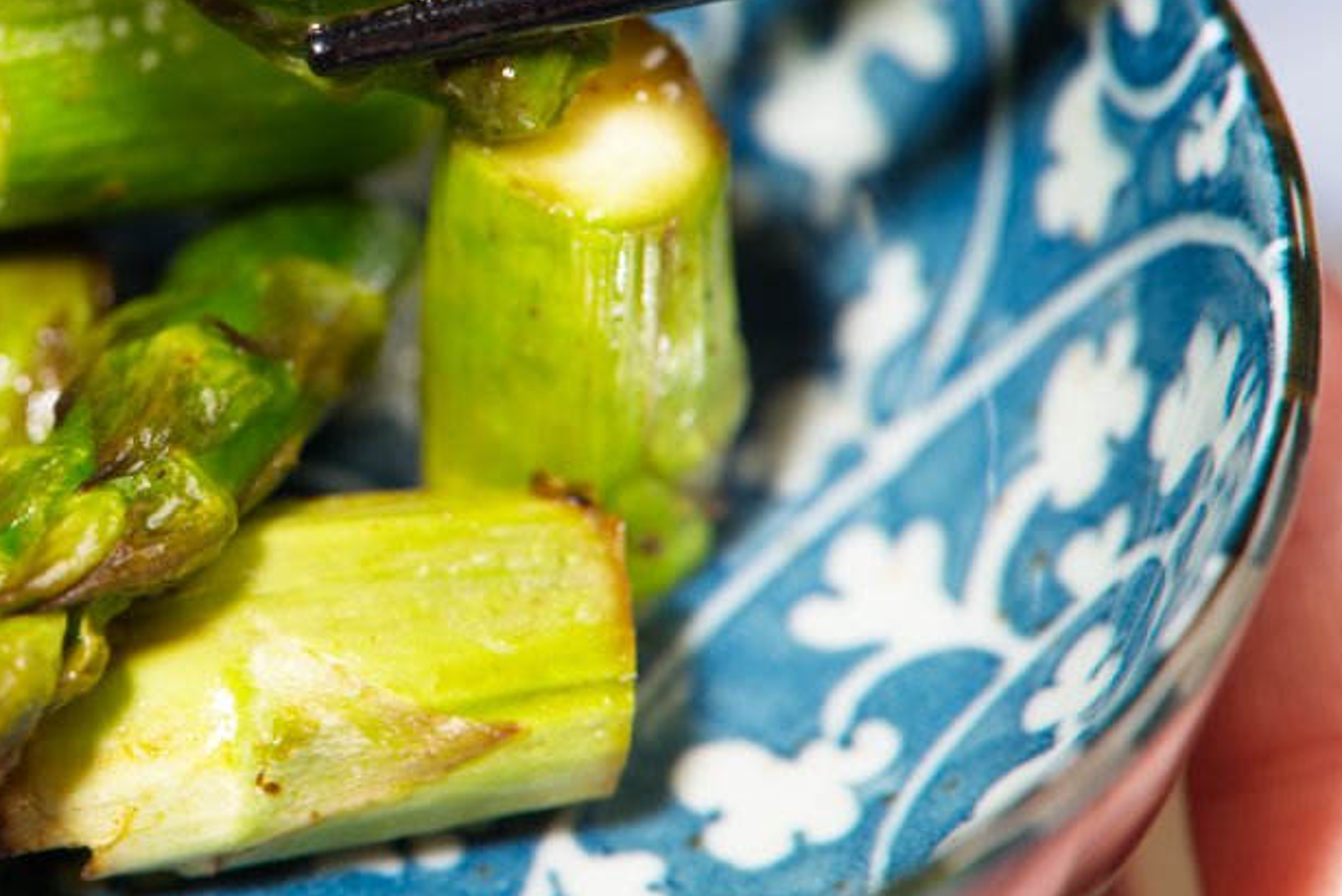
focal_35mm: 205
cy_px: 215
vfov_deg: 6.7
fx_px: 7645
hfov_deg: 10.0
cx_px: 151
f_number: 5.6
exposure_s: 1/60
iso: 100
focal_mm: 105
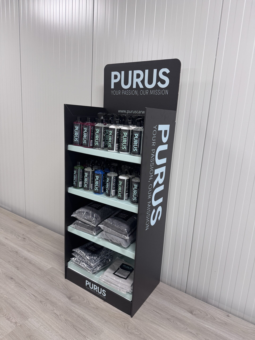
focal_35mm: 24
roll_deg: -3.6
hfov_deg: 56.8
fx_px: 236
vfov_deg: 71.6
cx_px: 128
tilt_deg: -11.8
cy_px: 170
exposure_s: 1/100
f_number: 1.78
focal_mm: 6.76
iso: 200
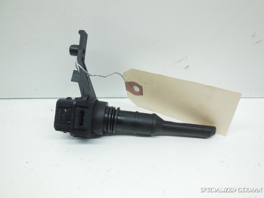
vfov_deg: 54.9
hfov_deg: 69.4
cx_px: 132
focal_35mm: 25
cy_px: 99
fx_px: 191
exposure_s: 1/250
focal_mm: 4.5
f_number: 3.1
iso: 400
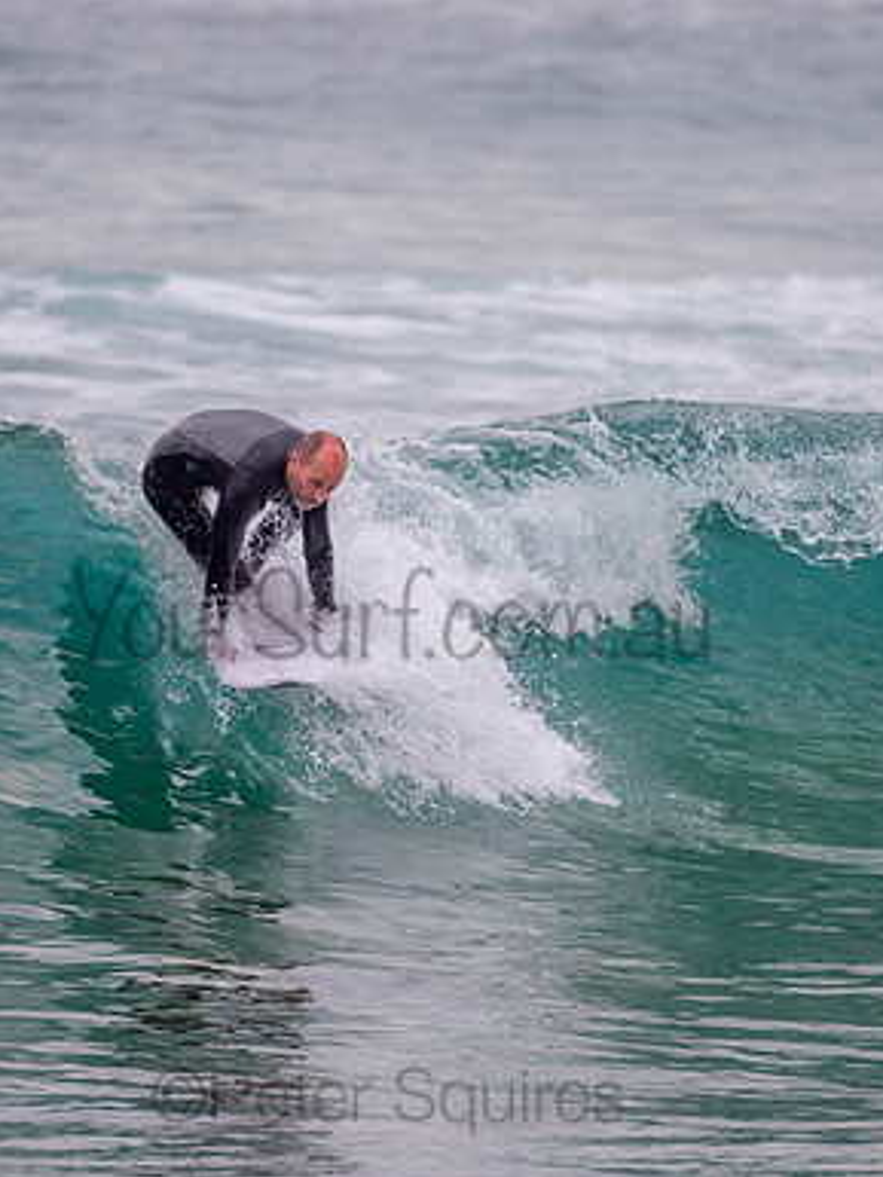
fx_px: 30219
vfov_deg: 2.2
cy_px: 597
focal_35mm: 889
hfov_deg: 1.7
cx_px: 389
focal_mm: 500
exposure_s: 1/800
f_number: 5.6
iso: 640
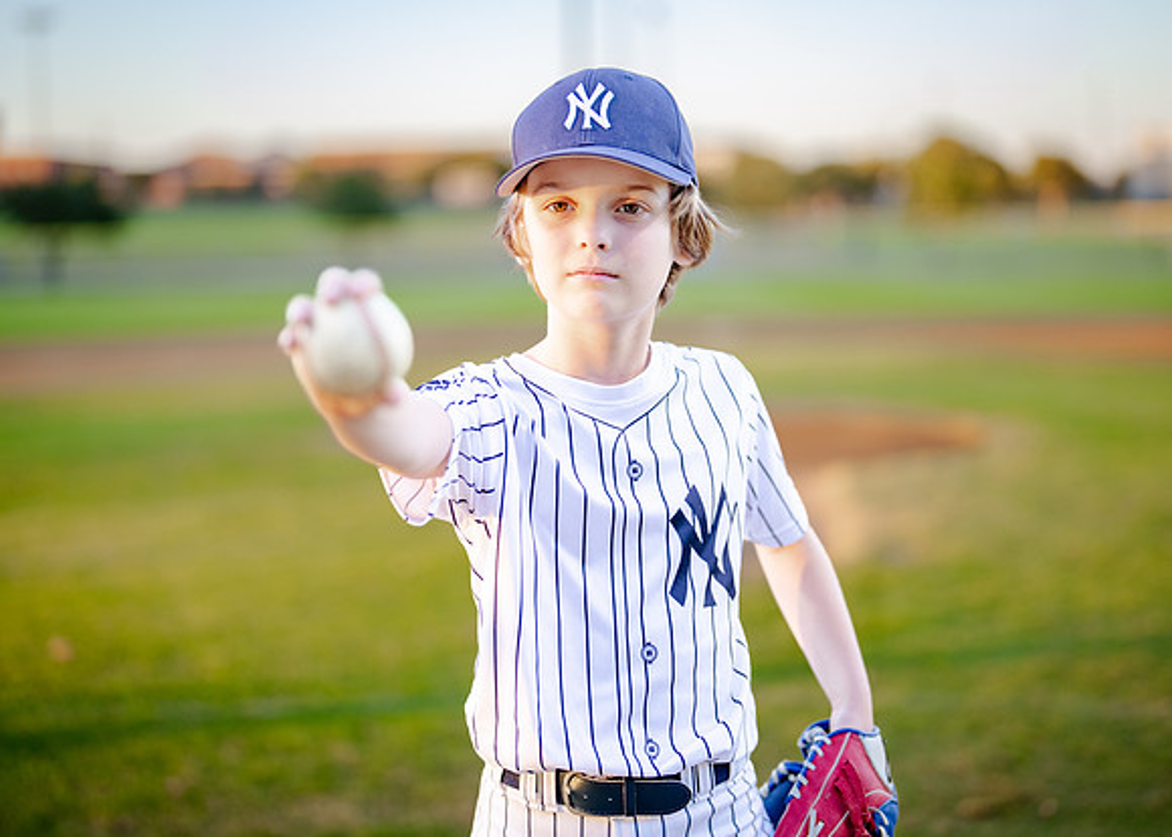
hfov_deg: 32.6
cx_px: 614
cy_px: 366
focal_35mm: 60
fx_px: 2003
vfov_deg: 23.6
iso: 250
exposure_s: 1/1250
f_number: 1.2
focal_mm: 50
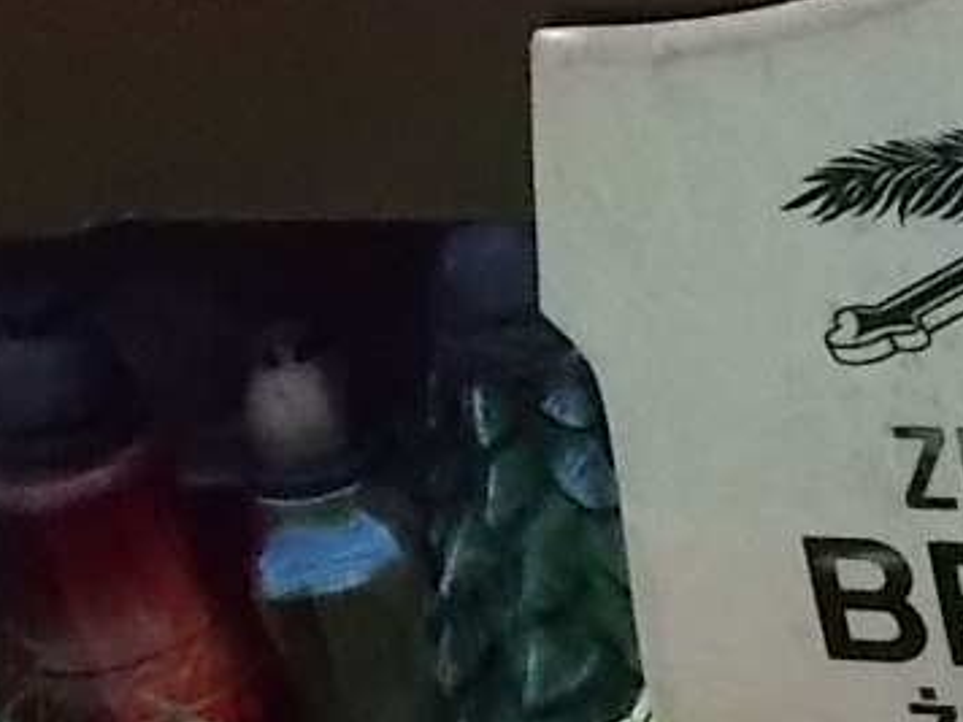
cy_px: 357
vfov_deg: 12.7
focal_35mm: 117
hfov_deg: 15.6
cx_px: 1409
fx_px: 3255
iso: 400
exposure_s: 1/400
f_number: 8
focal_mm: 4.6
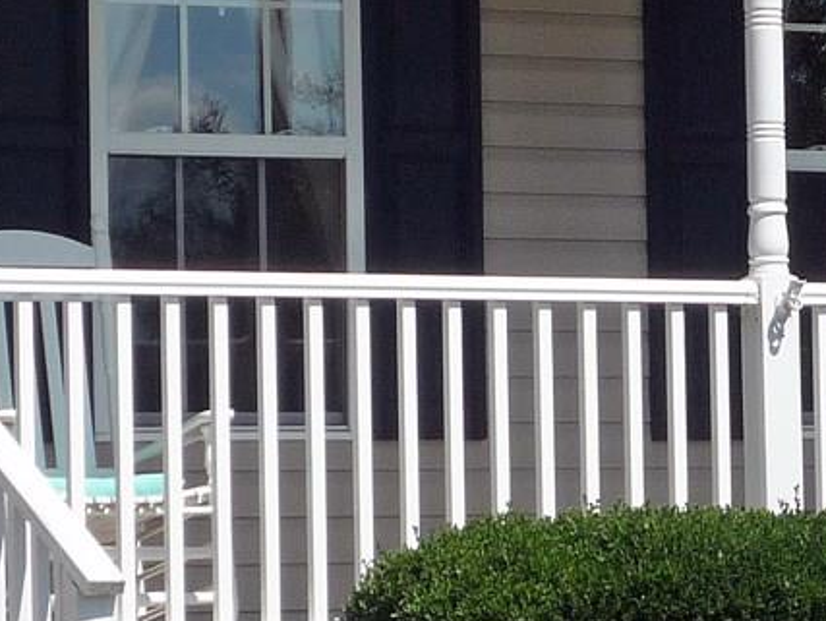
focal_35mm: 254
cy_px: 395
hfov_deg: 7.8
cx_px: 544
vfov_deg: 5.9
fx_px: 6066
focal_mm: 10.4
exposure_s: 1/800
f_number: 5
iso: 100
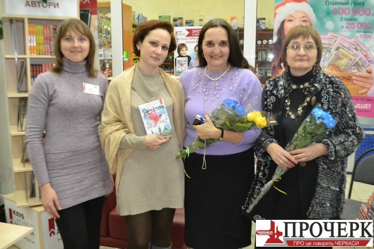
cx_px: 187
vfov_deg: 40.0
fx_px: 343
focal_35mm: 33
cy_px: 124
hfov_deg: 57.2
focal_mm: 22
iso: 3200
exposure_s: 1/60
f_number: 4
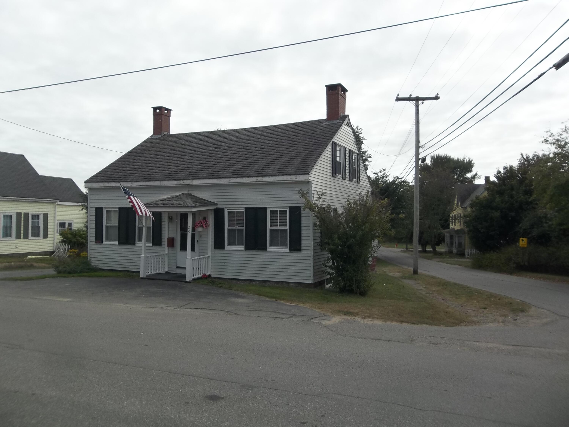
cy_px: 214
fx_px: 444
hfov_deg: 65.3
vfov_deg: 51.4
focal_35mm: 27
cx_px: 284
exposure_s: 1/200
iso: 80
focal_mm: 4.9
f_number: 8.9
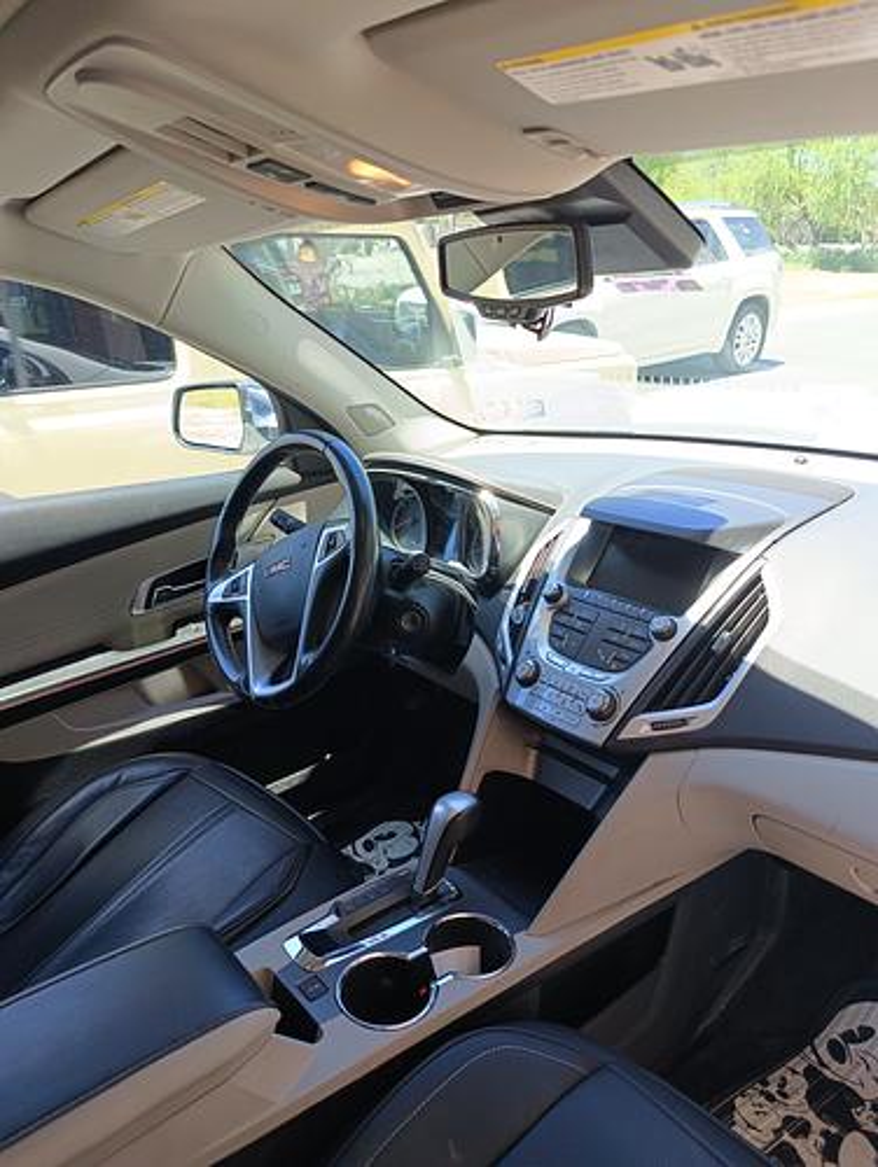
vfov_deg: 73.9
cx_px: 439
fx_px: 777
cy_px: 584
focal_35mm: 23
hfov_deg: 59.0
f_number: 1.69
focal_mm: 6.06
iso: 100
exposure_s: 1/100
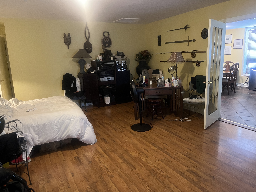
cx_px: 128
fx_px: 192
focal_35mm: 26
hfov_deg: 67.3
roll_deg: +2.0
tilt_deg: -12.0
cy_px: 96
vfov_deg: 53.1
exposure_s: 1/30
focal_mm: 5.1
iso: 640
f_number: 1.6
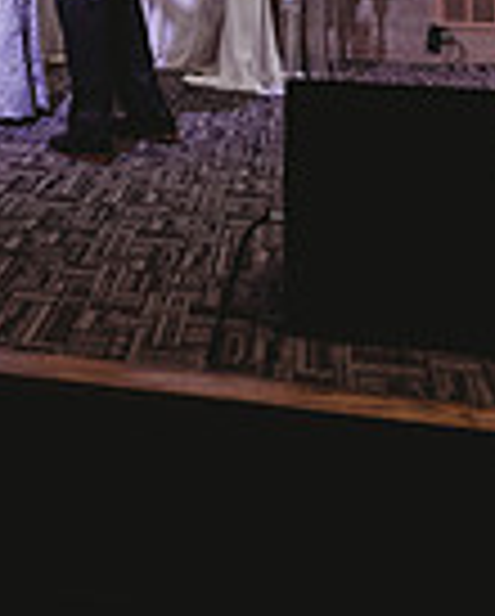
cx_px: -22
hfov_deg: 20.0
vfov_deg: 21.0
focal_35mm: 74
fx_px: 1352
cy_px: -351
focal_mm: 24
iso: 400
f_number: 2.2
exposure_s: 1/125
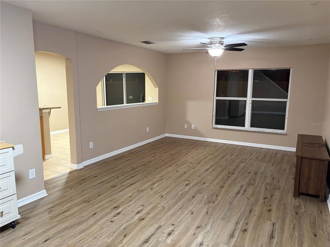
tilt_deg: -8.3
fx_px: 248
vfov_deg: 53.1
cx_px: 165
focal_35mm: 26
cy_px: 124
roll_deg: -0.4
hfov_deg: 67.3
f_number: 1.6
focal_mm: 5.96
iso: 320
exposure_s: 1/41
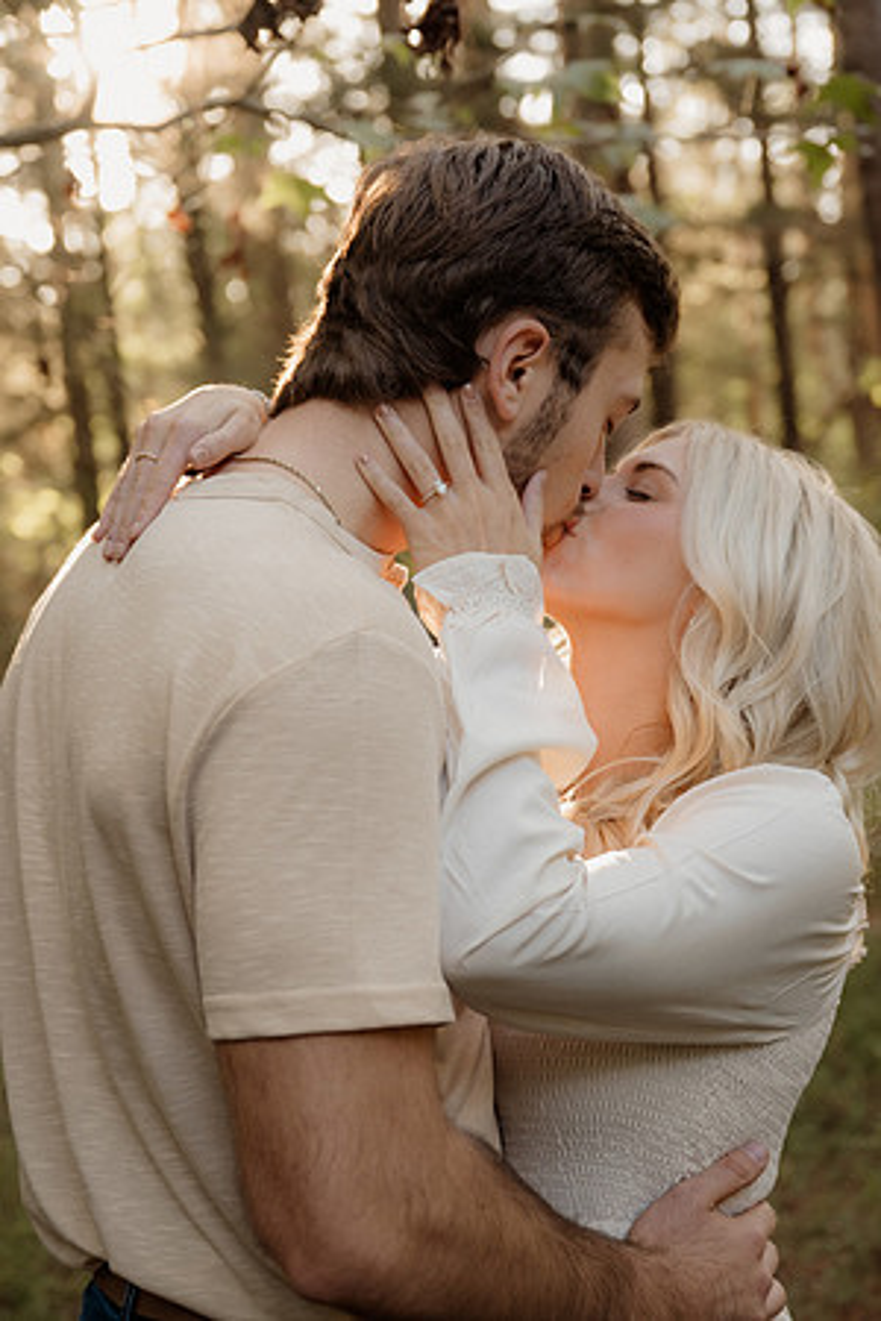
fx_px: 2129
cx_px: 440
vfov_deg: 34.5
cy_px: 660
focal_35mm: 58
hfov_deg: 23.4
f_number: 2.8
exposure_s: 1/125
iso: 500
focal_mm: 39
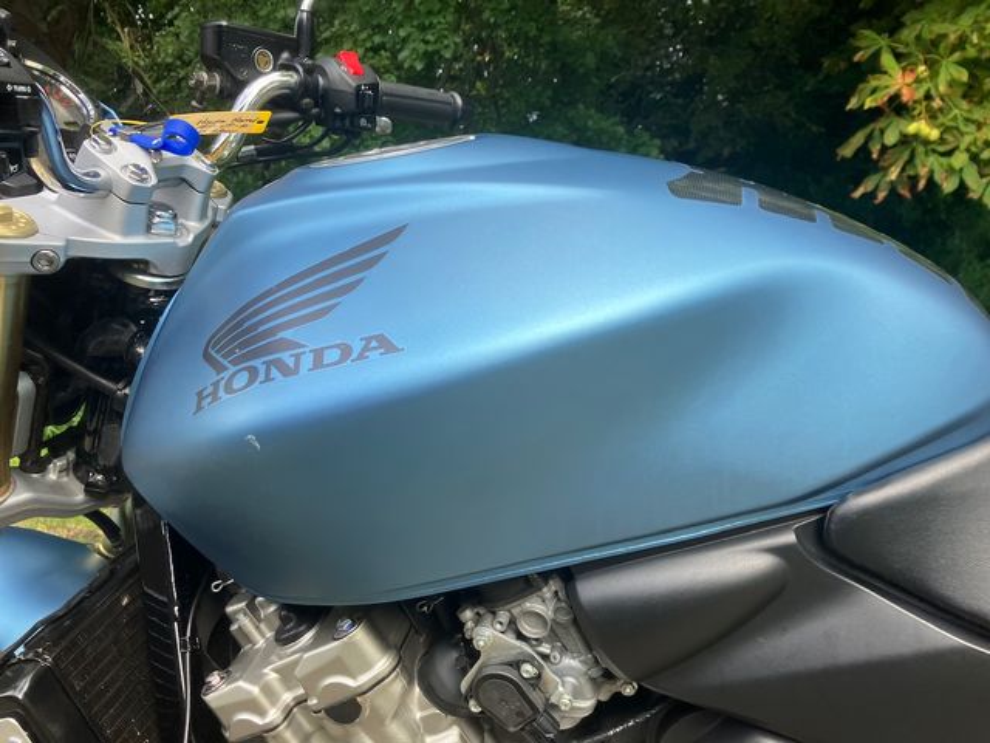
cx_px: 495
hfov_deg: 63.4
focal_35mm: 28
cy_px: 372
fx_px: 801
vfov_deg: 49.7
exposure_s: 1/340
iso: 32
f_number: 1.8
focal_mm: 3.99
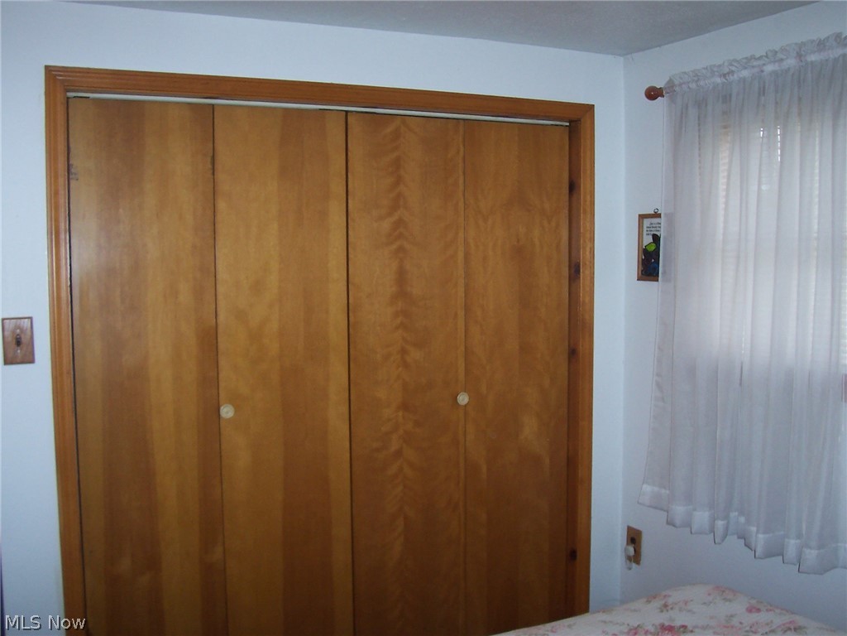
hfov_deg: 50.1
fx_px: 905
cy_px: 318
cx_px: 424
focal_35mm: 37
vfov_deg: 38.7
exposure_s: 1/60
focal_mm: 5.6
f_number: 2.8
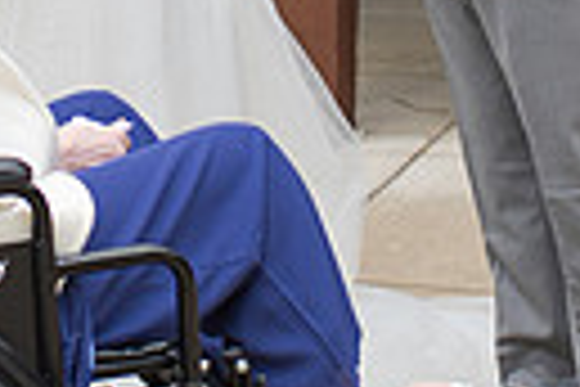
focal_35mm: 180
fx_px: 2900
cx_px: 92
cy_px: -197
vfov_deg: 7.5
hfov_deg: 11.4
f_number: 3.2
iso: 100
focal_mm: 35
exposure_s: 1/1000
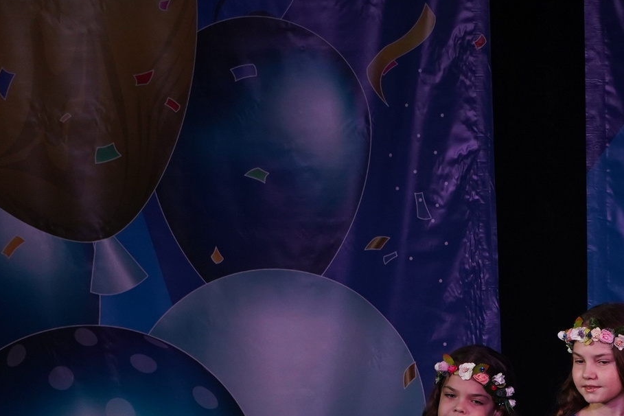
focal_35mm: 352
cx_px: 745
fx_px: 6101
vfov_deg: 3.9
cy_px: 468
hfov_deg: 5.8
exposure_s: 1/250
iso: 1600
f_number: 5.6
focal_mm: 125
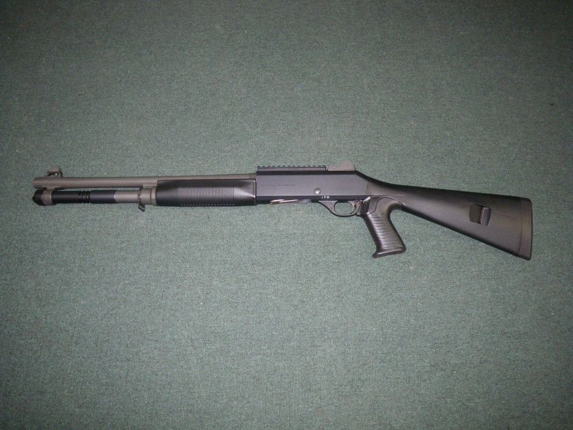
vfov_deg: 49.7
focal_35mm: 28
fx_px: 463
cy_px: 215
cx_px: 286
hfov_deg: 63.4
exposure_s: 1/50
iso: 400
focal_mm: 5
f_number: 3.5
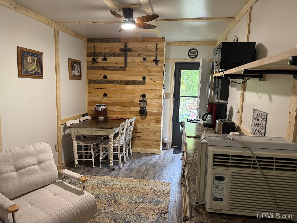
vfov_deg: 56.8
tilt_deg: -8.0
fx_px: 206
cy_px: 112
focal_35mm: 24
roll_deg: -0.9
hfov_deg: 71.6
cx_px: 148
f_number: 1.78
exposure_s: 1/60
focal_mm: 6.76
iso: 320
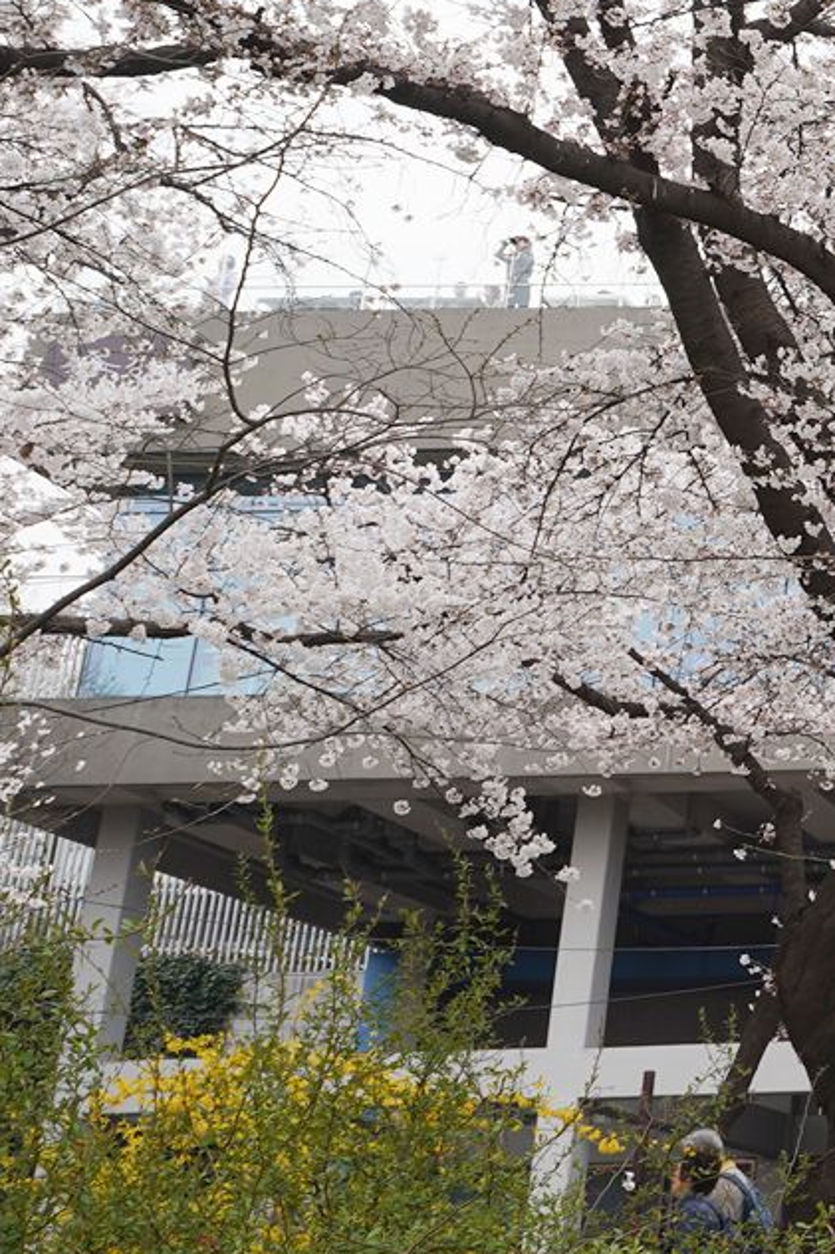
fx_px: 2645
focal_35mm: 76
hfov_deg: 14.4
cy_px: 312
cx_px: 1759
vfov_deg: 26.3
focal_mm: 24
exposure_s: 1/100
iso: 100
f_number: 9
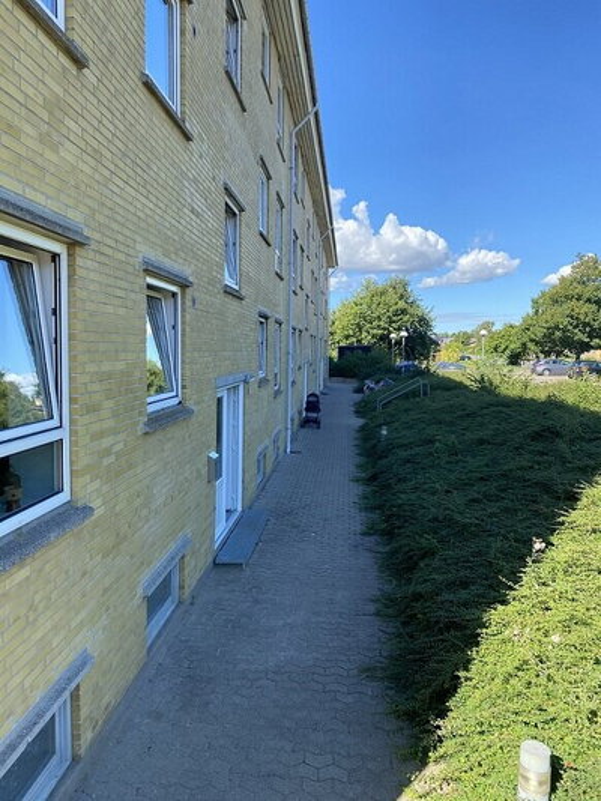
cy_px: 400
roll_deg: +1.8
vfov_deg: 67.3
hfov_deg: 53.1
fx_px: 602
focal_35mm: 26
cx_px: 300
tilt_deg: -3.1
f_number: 1.8
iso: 32
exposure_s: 1/858
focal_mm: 4.25
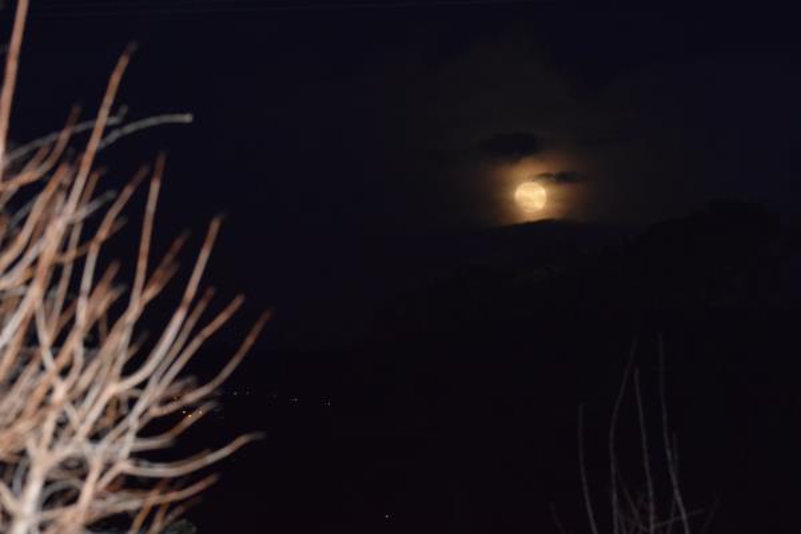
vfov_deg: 9.6
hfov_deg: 14.4
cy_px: 267
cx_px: 400
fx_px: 3170
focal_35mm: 142
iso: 3200
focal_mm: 95
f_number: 4.5
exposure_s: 1/60
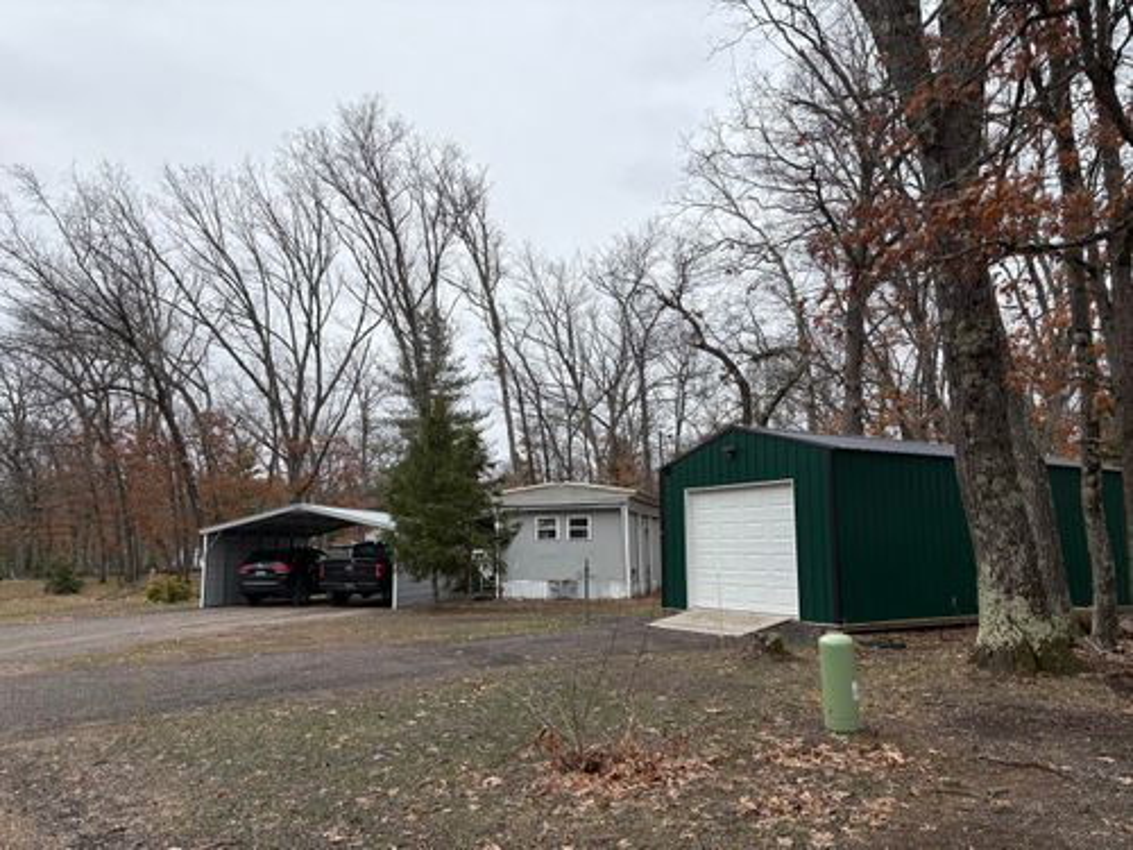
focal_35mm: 26
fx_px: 851
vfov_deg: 53.1
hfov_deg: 67.3
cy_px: 425
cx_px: 566
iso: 50
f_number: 1.6
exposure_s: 1/2747
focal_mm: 5.96
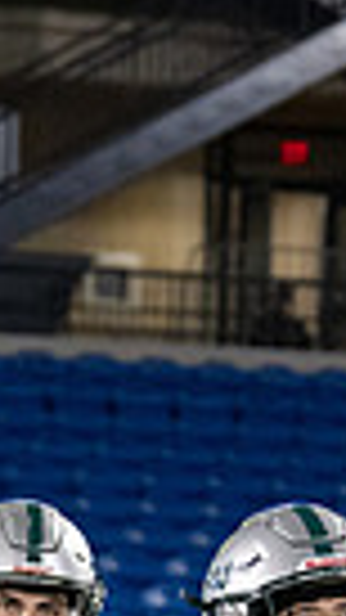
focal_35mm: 382
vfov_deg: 5.6
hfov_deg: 3.2
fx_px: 6234
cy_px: 991
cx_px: -119
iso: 4000
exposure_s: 1/1000
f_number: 3.2
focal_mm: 70
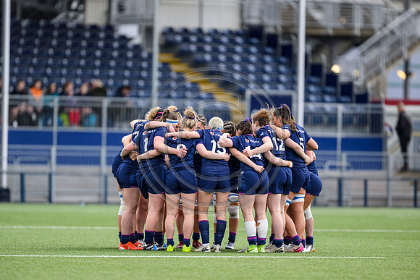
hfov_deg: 5.2
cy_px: 140
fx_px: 4668
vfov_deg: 3.4
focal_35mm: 400
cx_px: 210
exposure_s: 1/2500
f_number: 3.2
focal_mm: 400
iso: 500
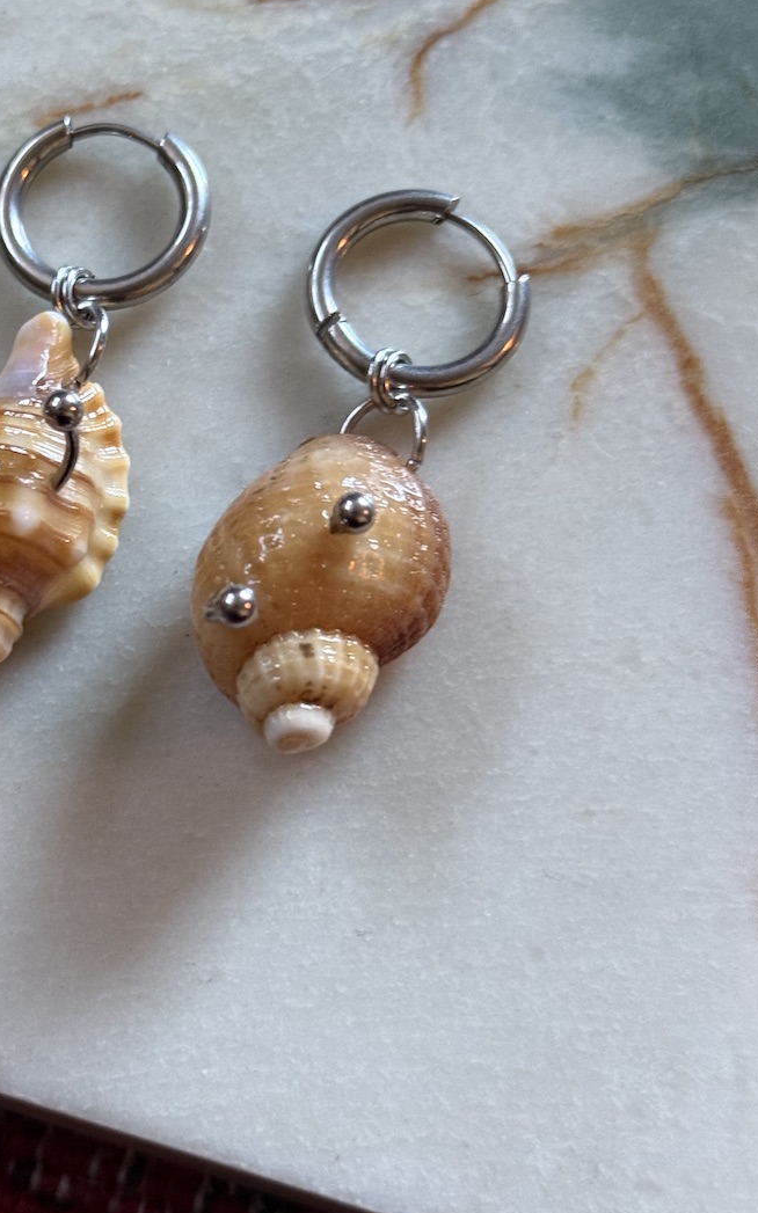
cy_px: 507
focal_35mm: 70
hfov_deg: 18.4
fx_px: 2315
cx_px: 138
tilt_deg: -72.6
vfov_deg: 29.3
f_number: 1.78
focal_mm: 6.76
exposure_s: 1/50
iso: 200
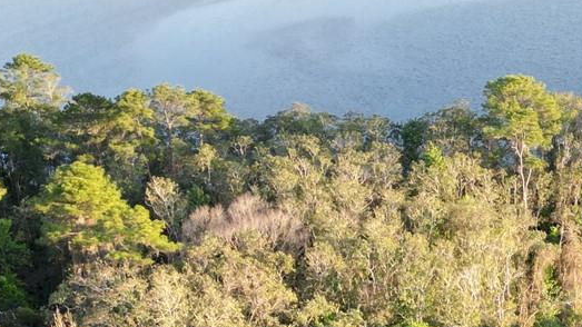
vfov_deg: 14.8
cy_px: 335
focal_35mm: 80
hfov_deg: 24.6
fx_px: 1234
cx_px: 649
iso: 130
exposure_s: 1/400
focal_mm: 6.72
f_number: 1.7
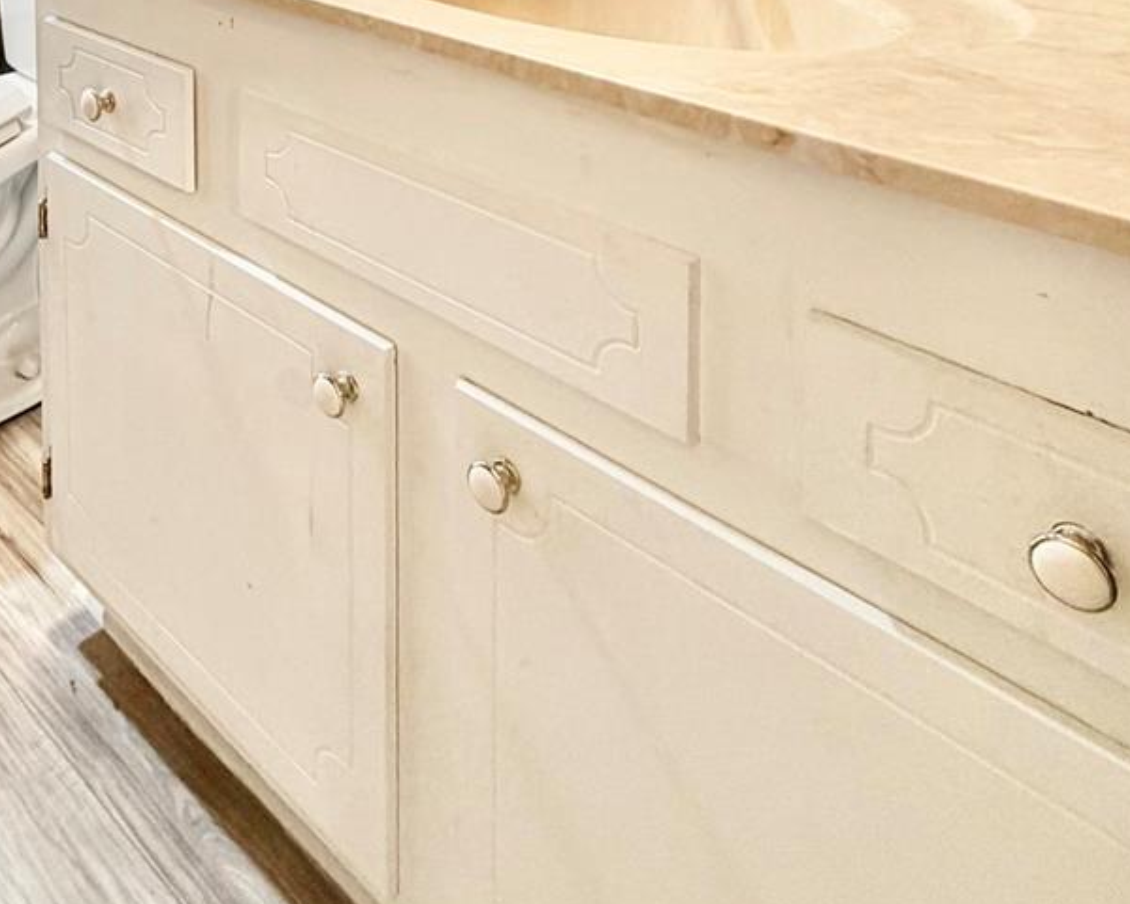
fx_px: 1171
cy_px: -247
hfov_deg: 46.2
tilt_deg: -2.5
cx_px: 98
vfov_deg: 32.6
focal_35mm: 35
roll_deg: +0.6
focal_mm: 2.22
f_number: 2.2
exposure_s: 1/60
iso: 160
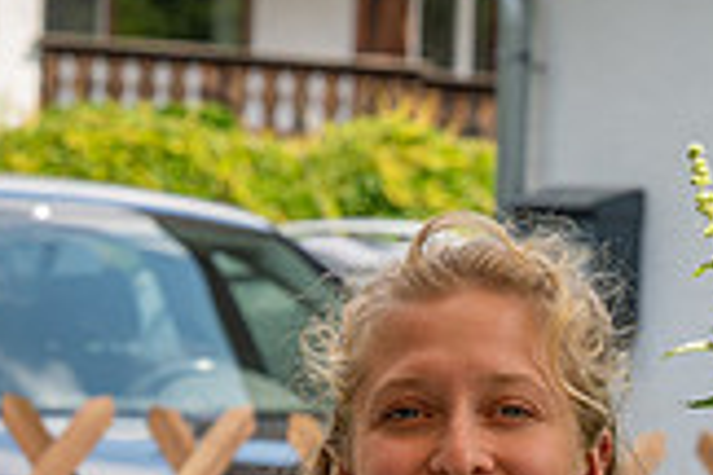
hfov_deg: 8.2
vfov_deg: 5.5
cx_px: 753
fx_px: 4951
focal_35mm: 250
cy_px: 642
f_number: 6.3
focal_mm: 70
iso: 250
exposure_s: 1/640
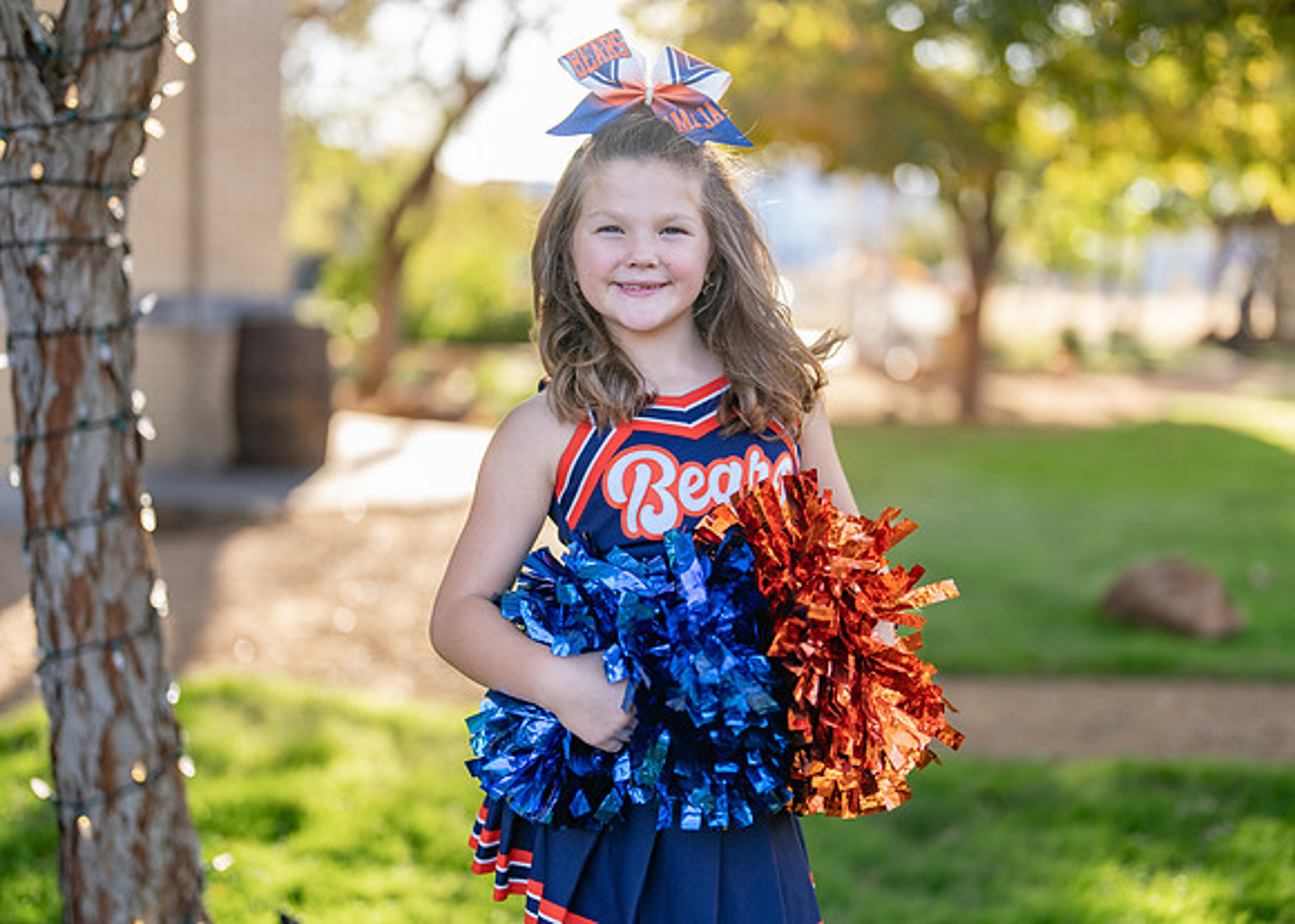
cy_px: 470
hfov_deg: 35.3
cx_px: 712
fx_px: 2033
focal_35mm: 55
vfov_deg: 25.6
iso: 100
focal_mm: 50
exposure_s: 1/640
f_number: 1.2
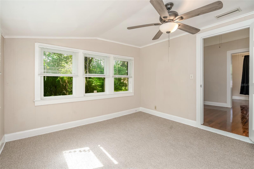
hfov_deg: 96.7
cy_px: 84
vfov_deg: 73.7
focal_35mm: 16
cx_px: 127
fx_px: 113
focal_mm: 16
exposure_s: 1/60
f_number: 6.7
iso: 500
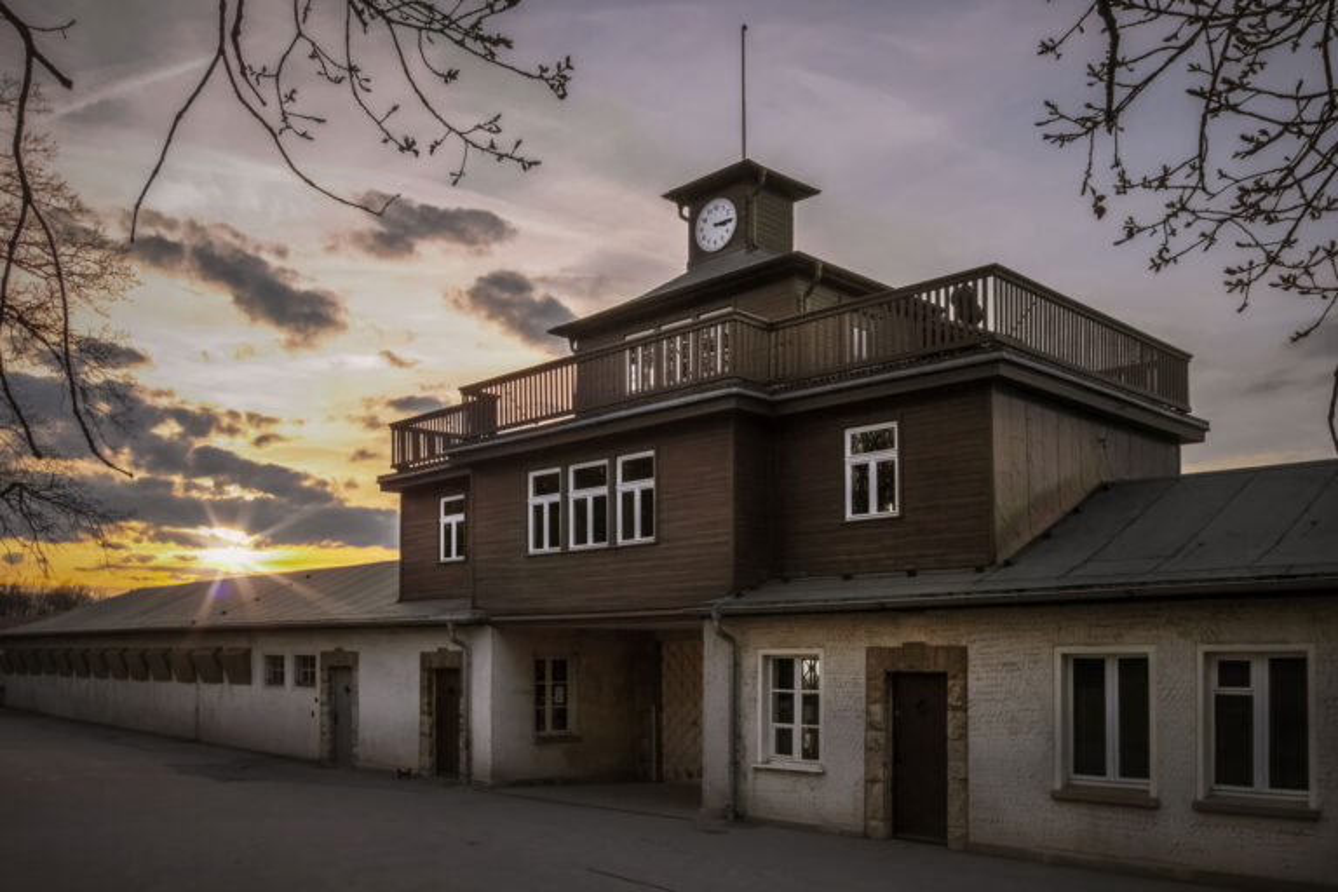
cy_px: 446
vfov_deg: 47.9
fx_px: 1003
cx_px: 669
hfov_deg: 67.4
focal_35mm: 27
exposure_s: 1/125
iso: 100
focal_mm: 18
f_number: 8
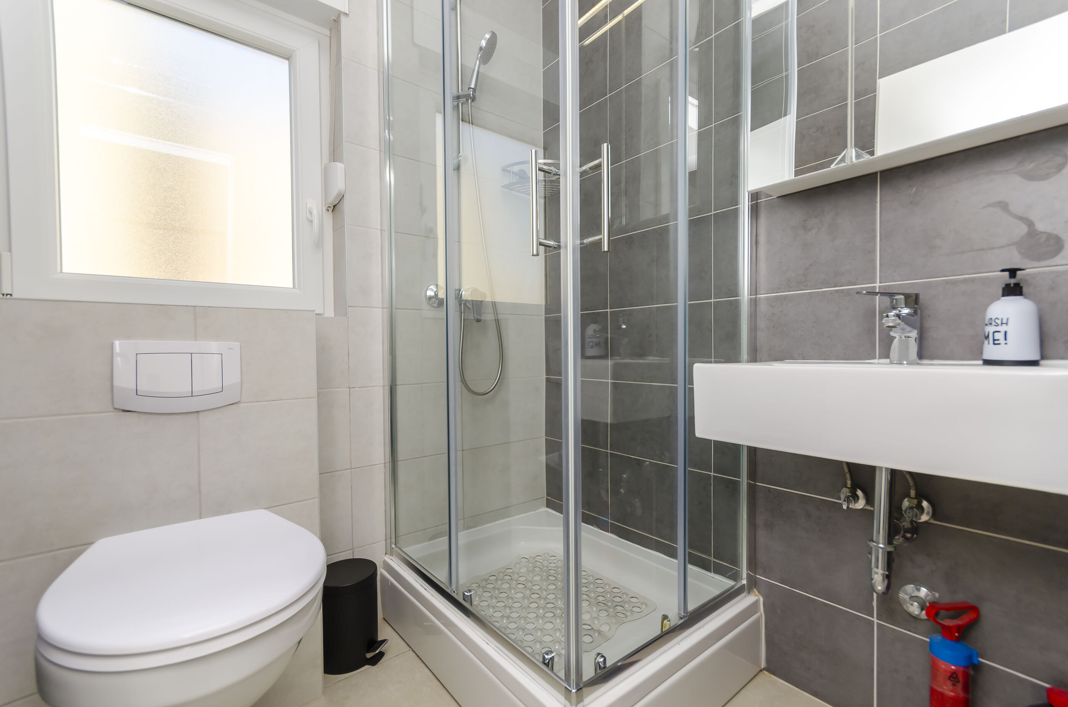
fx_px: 444
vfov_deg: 77.1
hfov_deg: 100.5
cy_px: 354
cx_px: 534
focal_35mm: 15
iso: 160
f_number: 9
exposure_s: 1/100
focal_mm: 10
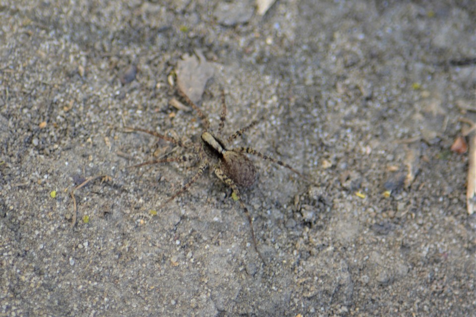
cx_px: 238
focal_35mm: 450
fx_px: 5950
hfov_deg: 4.6
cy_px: 158
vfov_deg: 3.1
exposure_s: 1/125
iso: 400
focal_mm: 300
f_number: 5.6
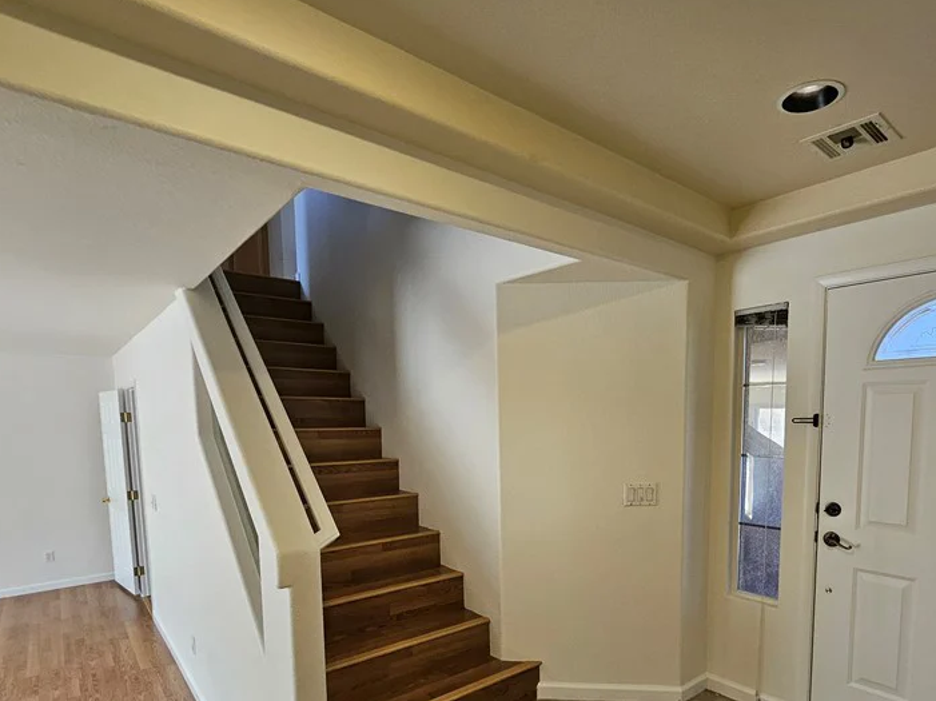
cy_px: 477
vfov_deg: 66.5
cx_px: 525
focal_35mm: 19
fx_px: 513
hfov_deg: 84.3
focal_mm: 1.7
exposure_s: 1/60
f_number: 2.2
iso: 125
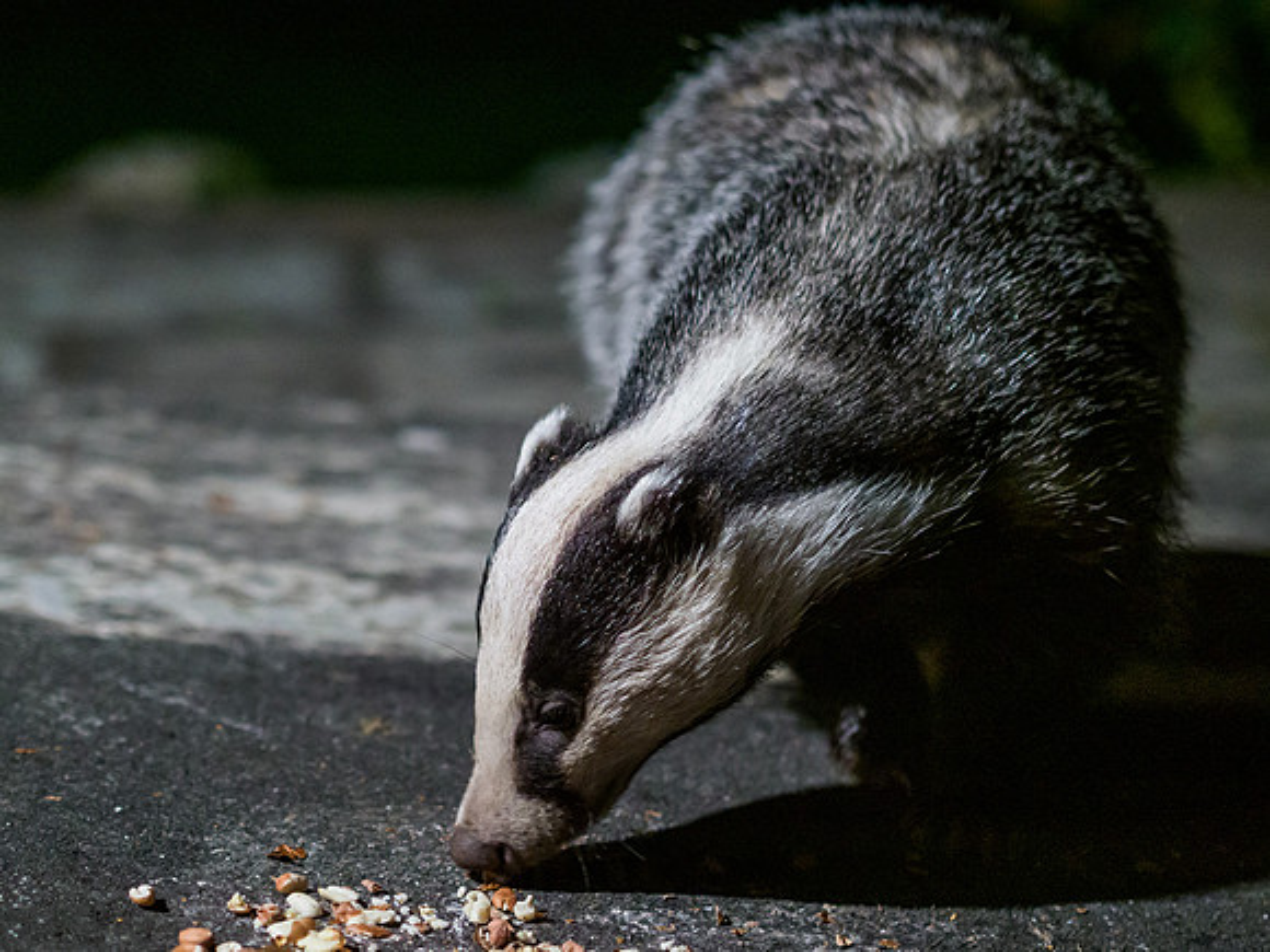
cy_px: 537
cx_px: 554
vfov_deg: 14.6
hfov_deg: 19.3
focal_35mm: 102
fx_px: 3724
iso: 1600
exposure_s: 1/100
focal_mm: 45
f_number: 1.8
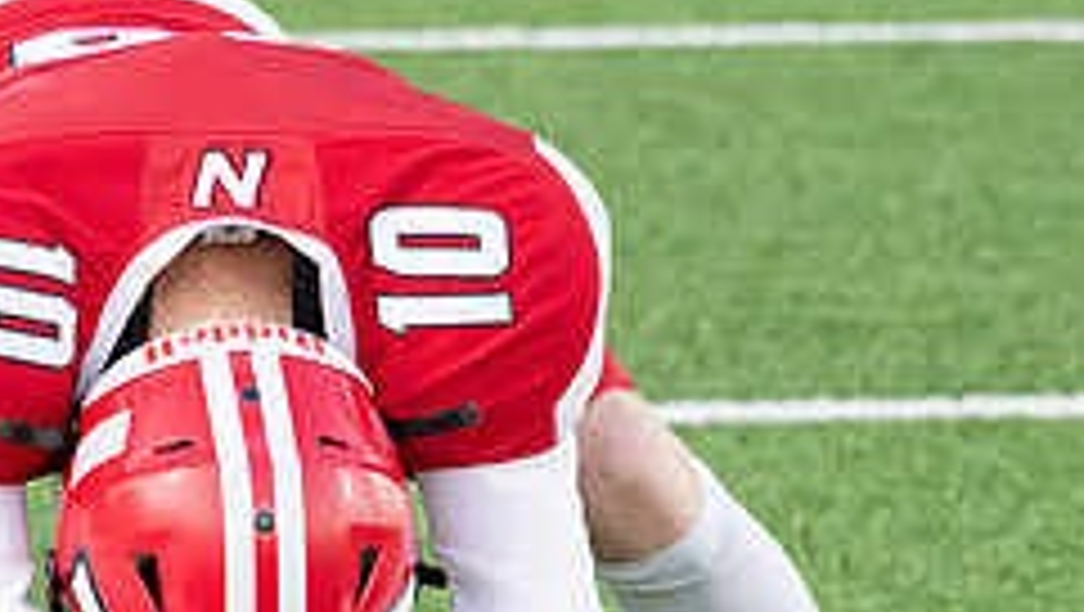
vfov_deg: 1.6
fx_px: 21747
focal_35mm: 756
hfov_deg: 2.9
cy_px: 479
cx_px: 252
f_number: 9
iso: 8000
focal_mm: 300
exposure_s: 1/500
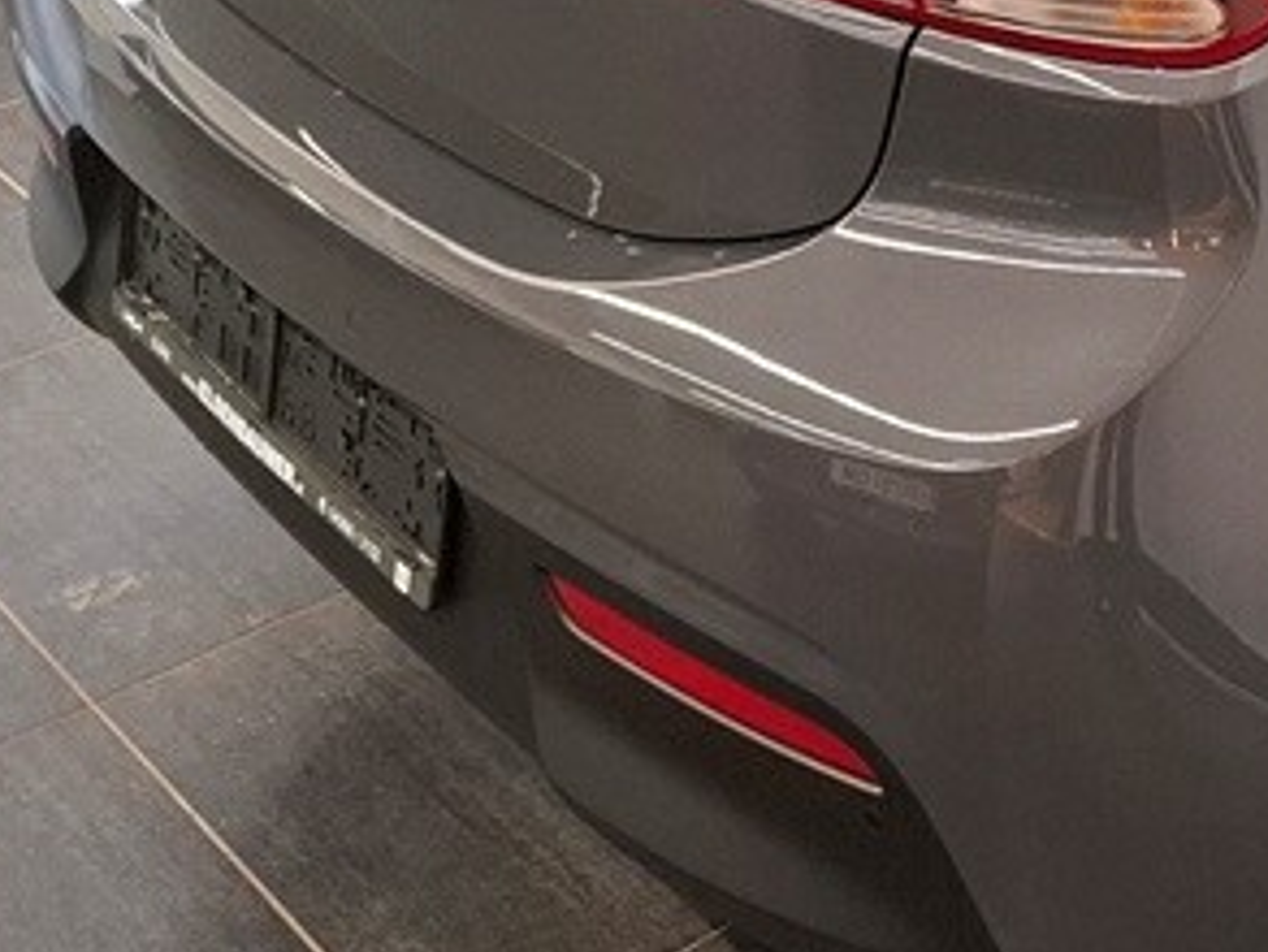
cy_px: -197
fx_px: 2932
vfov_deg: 17.6
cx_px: 1523
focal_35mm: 80
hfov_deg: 22.5
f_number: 1.8
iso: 100
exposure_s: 1/100
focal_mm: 5.54
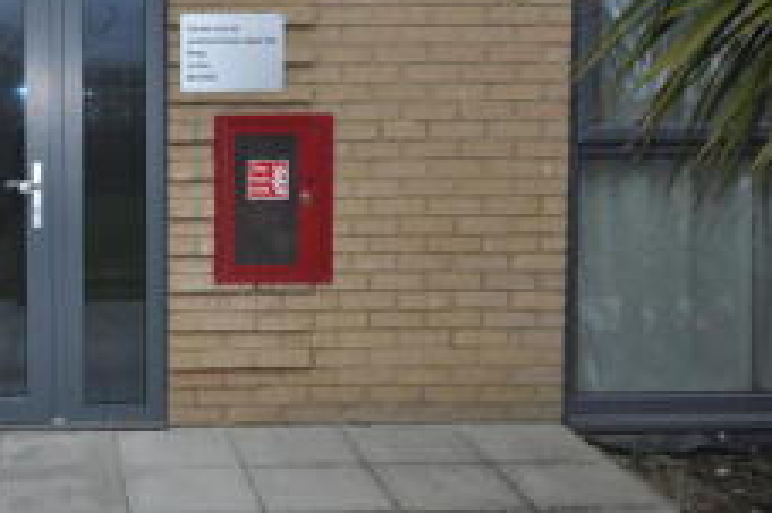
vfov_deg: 21.5
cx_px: 65
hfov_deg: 30.4
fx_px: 1350
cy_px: 192
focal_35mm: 63
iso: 200
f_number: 9
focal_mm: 20
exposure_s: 1/200
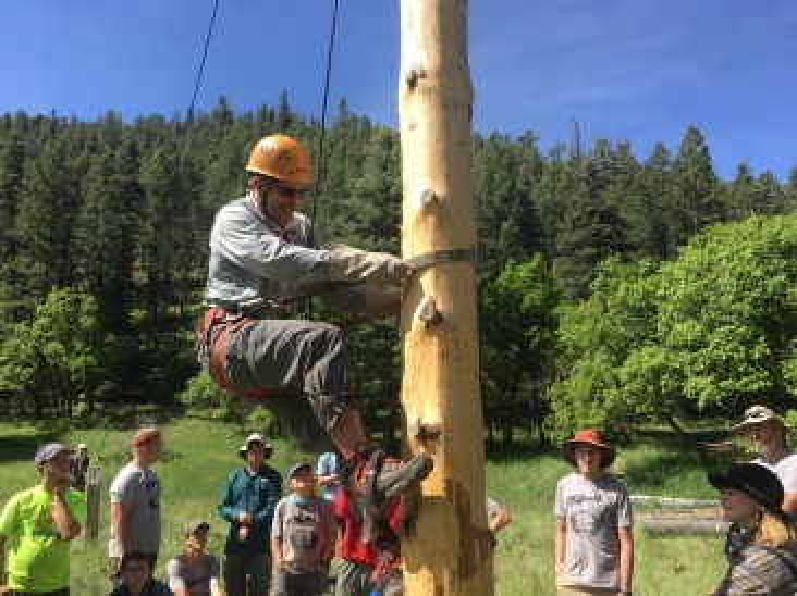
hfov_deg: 61.7
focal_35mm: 29
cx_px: 398
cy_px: 298
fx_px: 667
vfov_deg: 48.2
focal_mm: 4.15
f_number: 2.2
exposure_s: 1/801
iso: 25
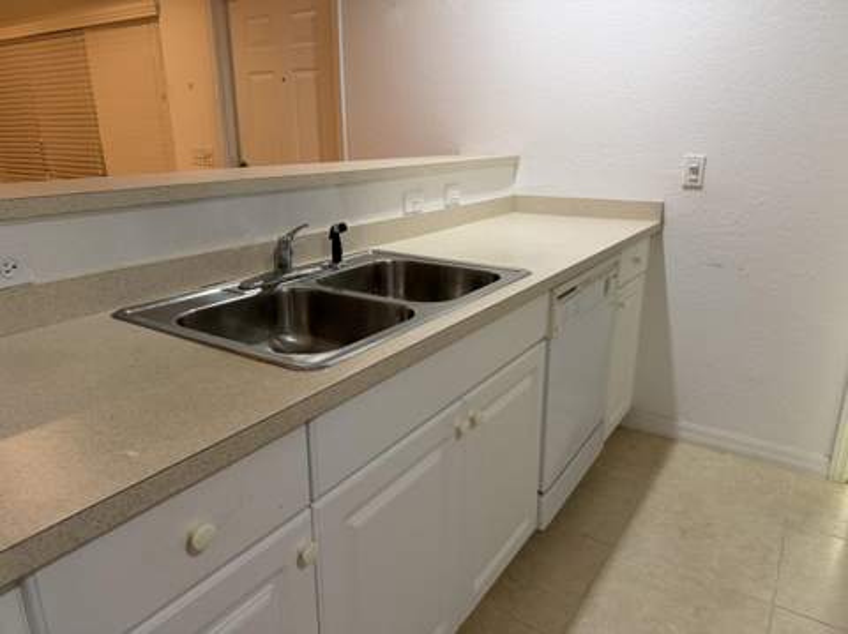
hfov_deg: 71.7
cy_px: 317
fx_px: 587
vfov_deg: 56.7
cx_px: 424
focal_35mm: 24
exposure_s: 1/60
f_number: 1.78
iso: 250
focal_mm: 6.76
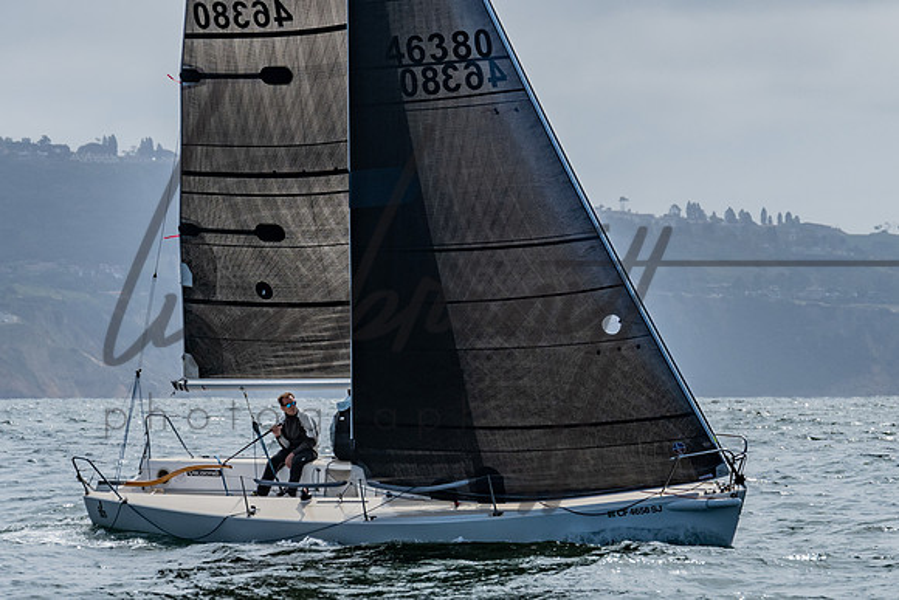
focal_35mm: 271
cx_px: 526
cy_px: 220
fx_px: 6775
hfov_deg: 7.6
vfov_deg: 5.1
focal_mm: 120
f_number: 6.3
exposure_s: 1/2000
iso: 200
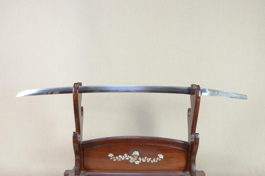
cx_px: 132
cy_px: 88
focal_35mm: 30
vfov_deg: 43.5
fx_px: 221
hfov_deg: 62.0
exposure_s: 1/1.6
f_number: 11
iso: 400
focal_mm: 20
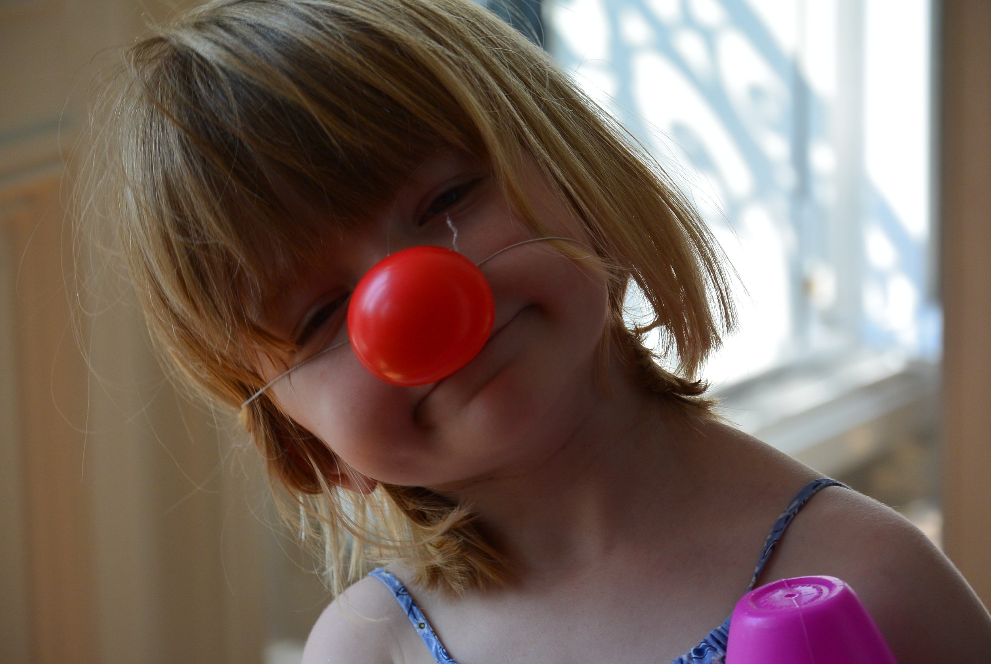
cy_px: 332
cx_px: 496
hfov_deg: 15.4
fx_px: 3666
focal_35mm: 133
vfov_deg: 10.3
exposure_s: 1/250
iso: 100
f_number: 4
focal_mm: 49.3
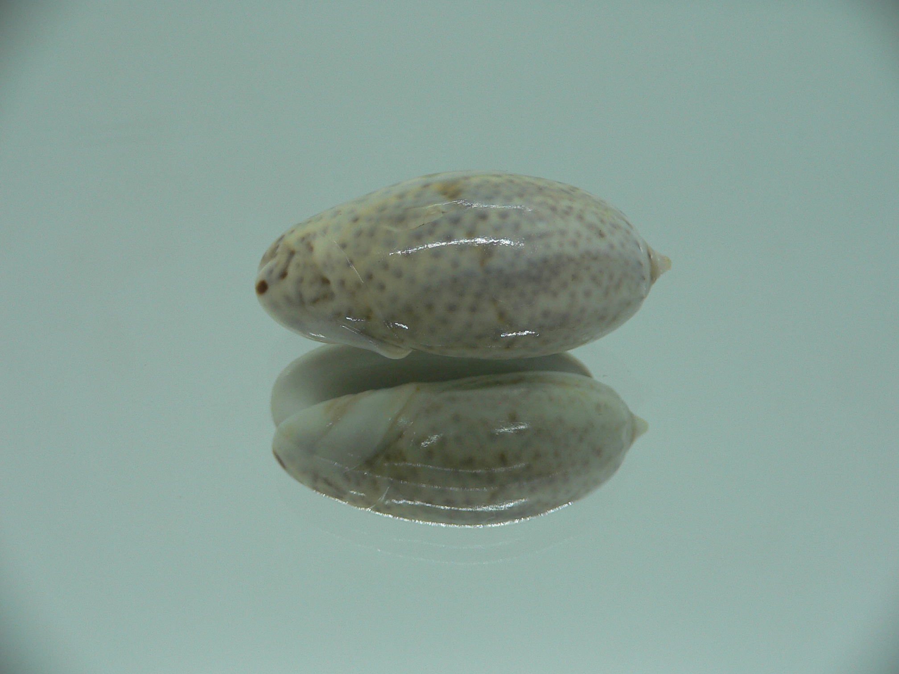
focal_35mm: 35
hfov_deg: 52.6
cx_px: 450
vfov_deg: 40.7
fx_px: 909
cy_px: 337
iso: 80
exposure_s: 1/60
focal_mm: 4.6
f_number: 2.8
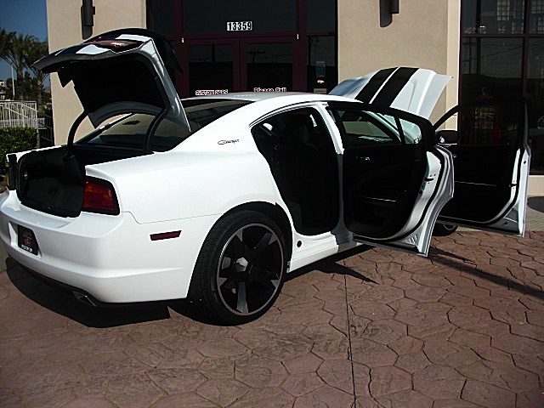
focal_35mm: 36
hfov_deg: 51.4
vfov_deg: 39.7
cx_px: 272
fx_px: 566
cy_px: 204
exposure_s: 1/250
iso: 50
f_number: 7.9
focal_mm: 6.3
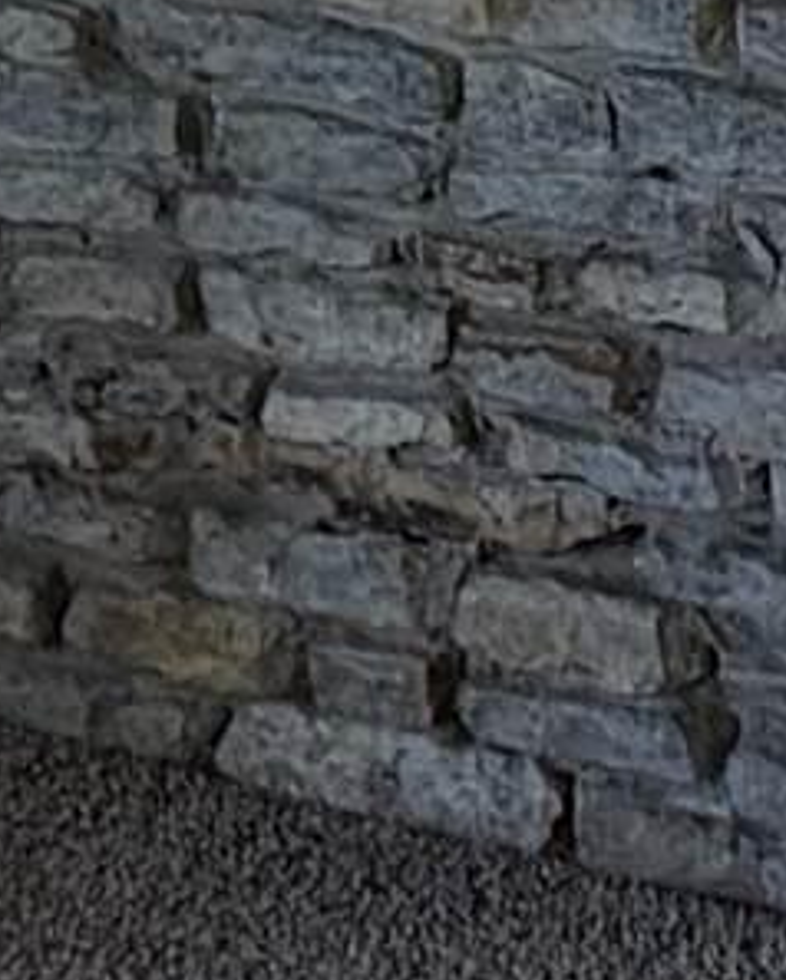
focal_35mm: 242
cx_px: 528
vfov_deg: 7.4
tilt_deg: -4.6
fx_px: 7030
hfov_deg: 6.4
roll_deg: +0.6
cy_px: -1511
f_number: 1.78
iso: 320
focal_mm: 6.76
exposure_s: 1/120
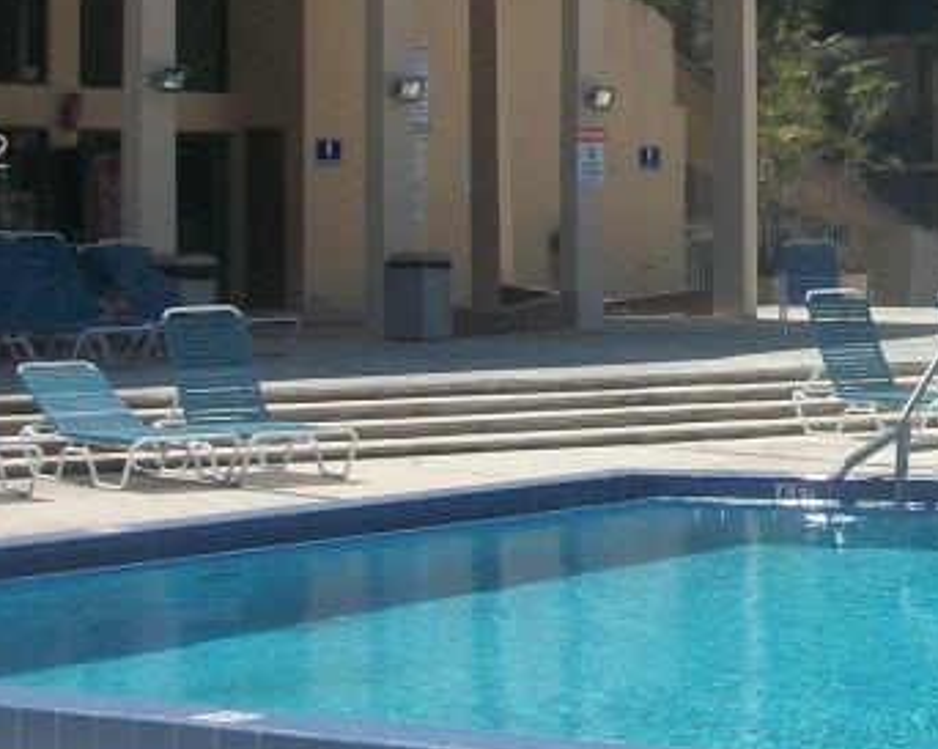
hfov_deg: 15.9
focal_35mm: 117
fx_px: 3245
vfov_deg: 13.1
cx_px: 1086
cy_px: 159
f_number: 8.8
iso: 80
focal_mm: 5.7
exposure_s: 1/320
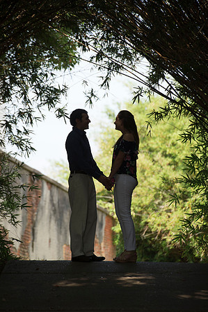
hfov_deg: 6.9
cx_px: 104
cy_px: 156
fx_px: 1737
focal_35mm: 200
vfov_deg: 10.3
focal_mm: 200
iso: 200
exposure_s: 1/320
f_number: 5
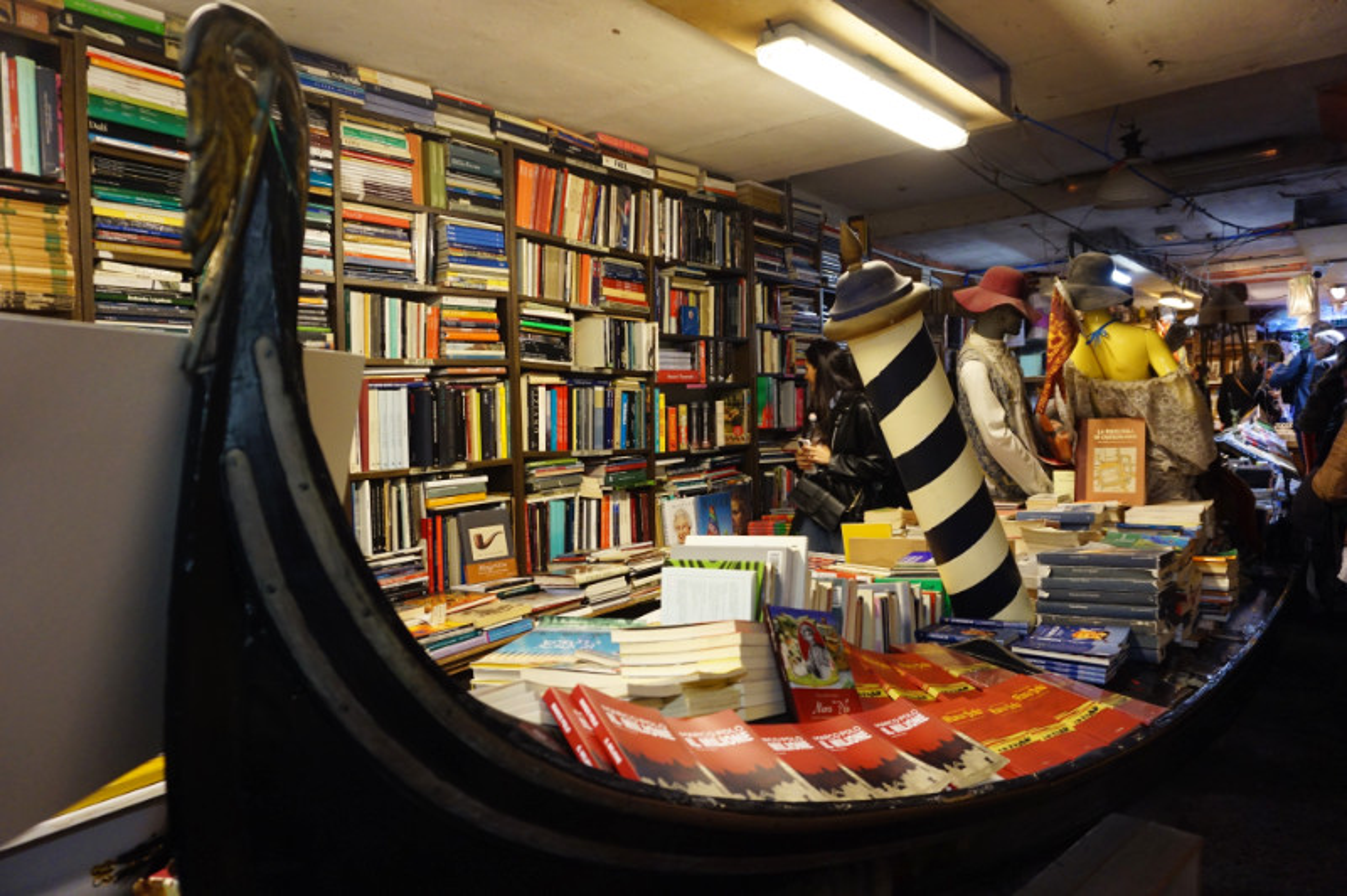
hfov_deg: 73.8
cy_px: 448
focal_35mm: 24
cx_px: 674
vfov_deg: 53.1
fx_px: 897
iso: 1000
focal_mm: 16
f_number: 4
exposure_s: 1/60
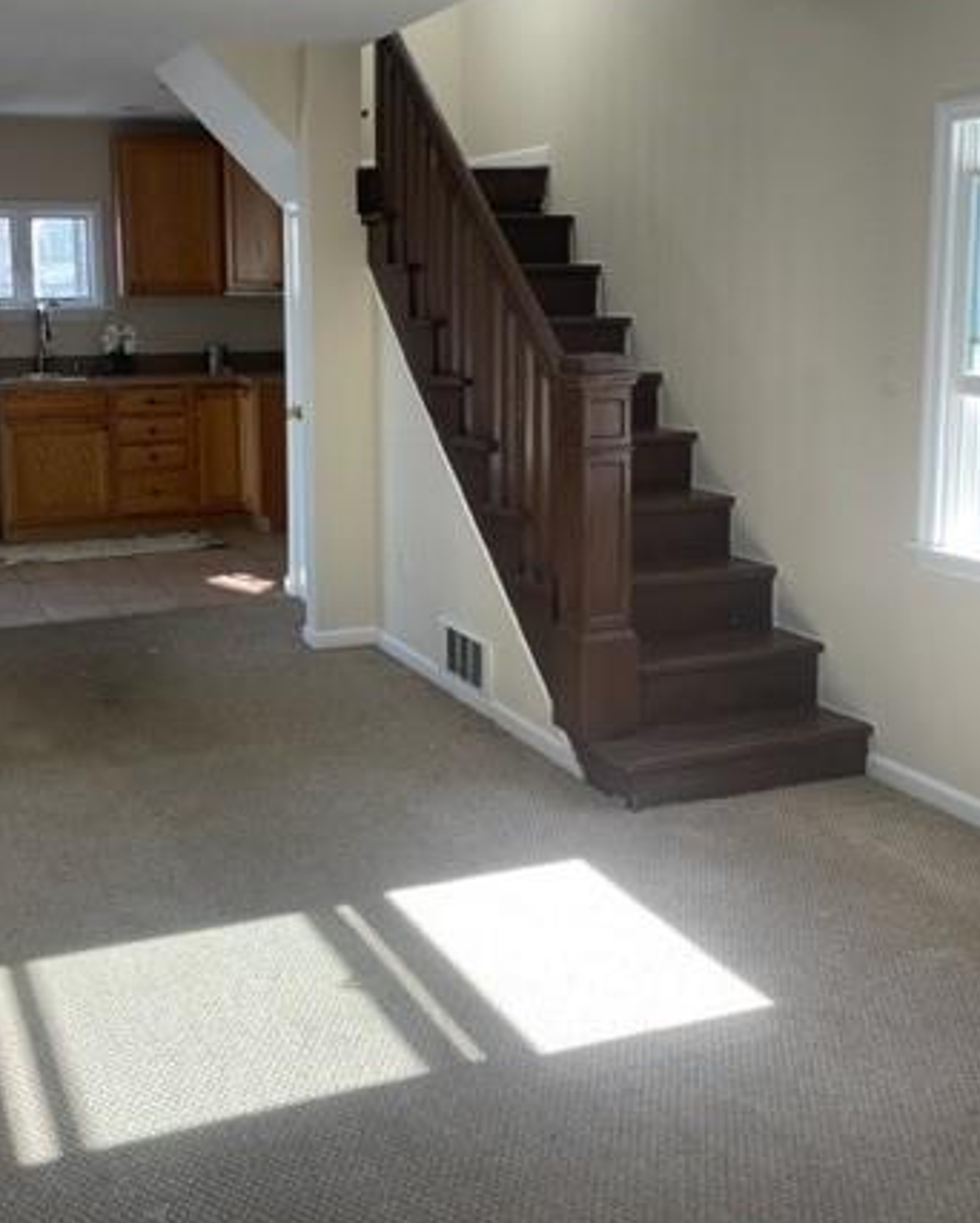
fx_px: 1377
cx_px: 361
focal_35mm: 38
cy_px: 470
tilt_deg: -4.9
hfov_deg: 38.9
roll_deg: +2.7
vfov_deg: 47.5
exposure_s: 1/120
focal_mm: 4.2
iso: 50
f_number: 1.6
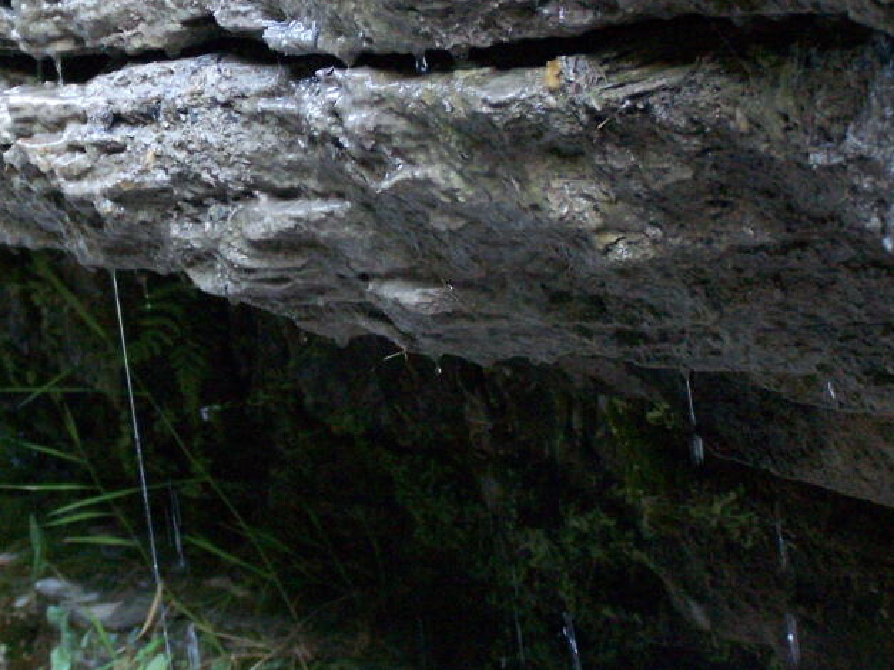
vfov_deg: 11.0
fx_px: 3460
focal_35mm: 134
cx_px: 171
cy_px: 153
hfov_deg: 14.6
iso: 400
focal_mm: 13.7
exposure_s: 1/60
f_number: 3.2
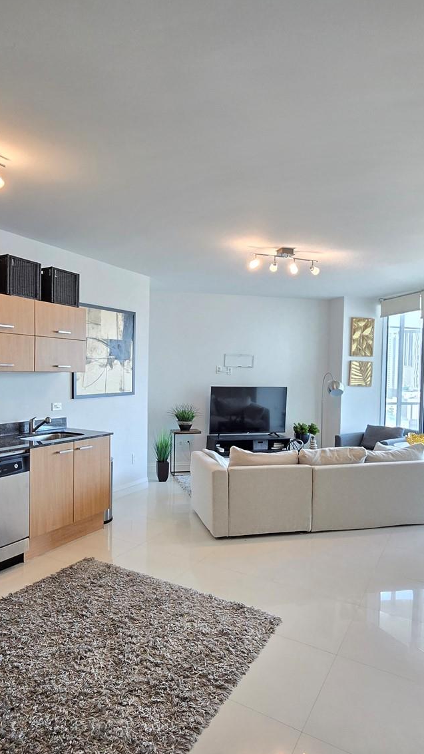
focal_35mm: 20
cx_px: 194
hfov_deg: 55.8
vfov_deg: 86.6
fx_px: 400
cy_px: 392
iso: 200
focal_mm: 2.2
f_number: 2.2
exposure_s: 1/60
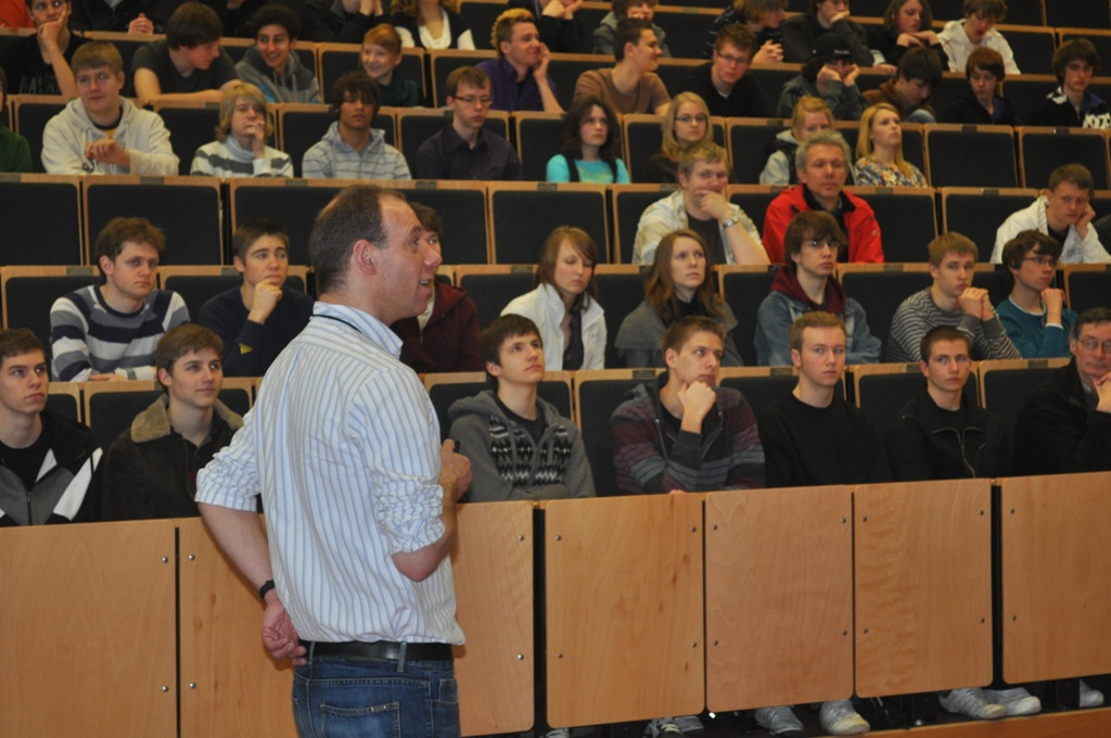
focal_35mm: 82
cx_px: 556
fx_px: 2543
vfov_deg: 16.5
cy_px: 369
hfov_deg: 24.6
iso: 800
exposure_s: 1/60
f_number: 5.6
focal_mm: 55
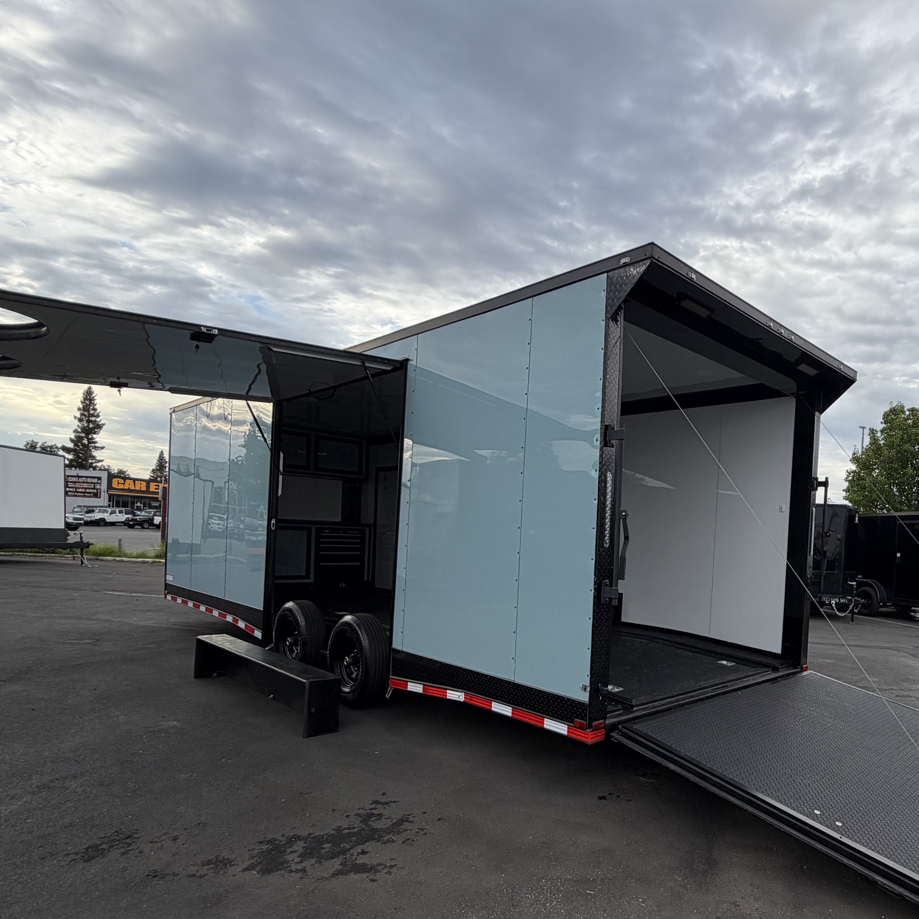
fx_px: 631
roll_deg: -0.5
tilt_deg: -1.2
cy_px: 553
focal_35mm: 21
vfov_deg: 71.4
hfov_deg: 68.9
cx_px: 650
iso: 40
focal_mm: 2.22
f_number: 2.2
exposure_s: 1/585
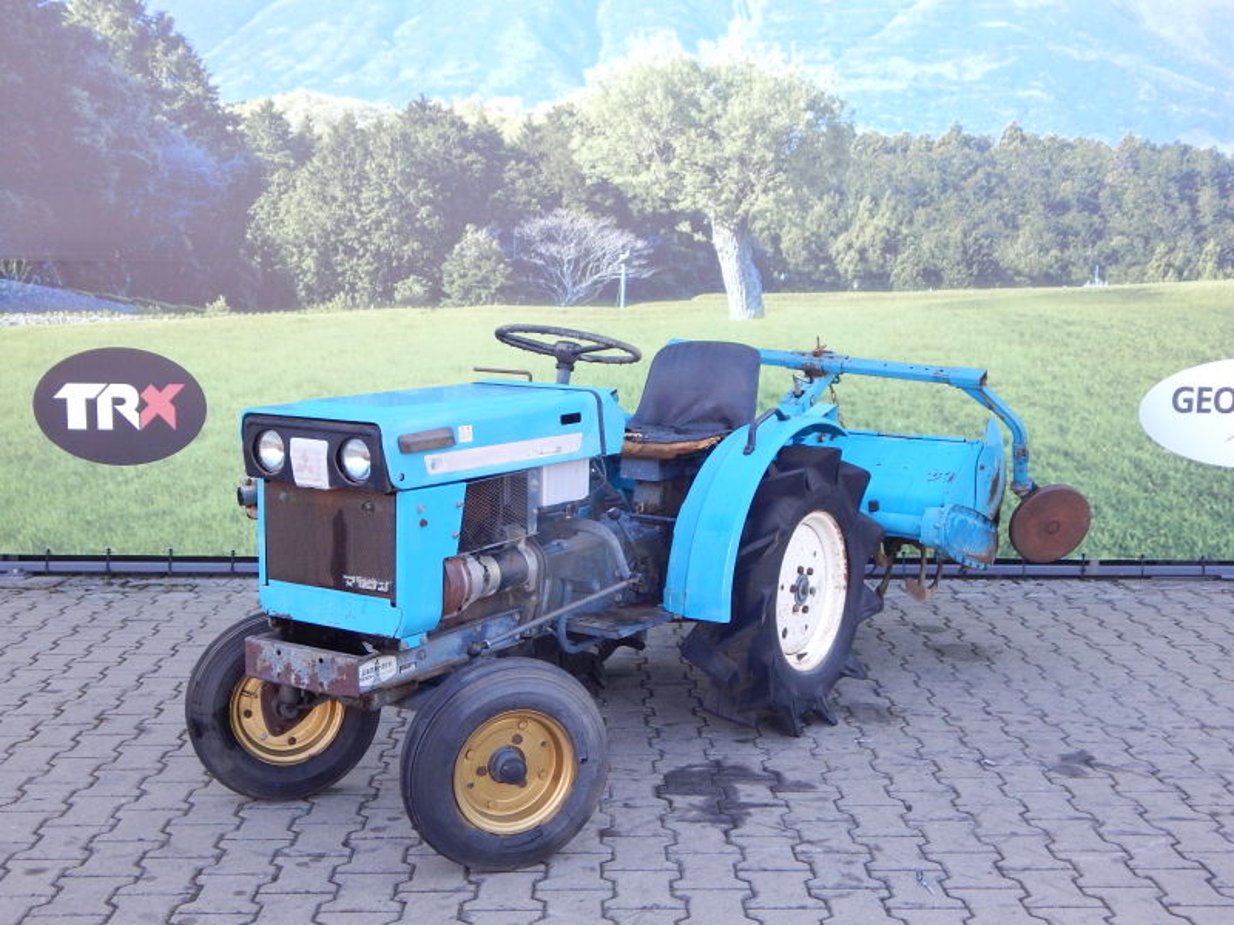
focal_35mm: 43
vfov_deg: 33.6
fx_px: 1533
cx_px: 617
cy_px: 462
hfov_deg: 43.9
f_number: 3.6
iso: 360
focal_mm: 7.7
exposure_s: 1/250
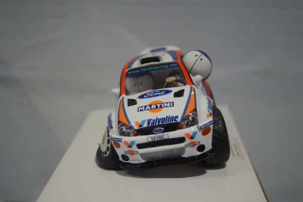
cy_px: 101
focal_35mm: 52
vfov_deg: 25.8
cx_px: 152
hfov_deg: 37.9
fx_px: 442
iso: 2000
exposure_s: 1/160
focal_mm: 35
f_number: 4
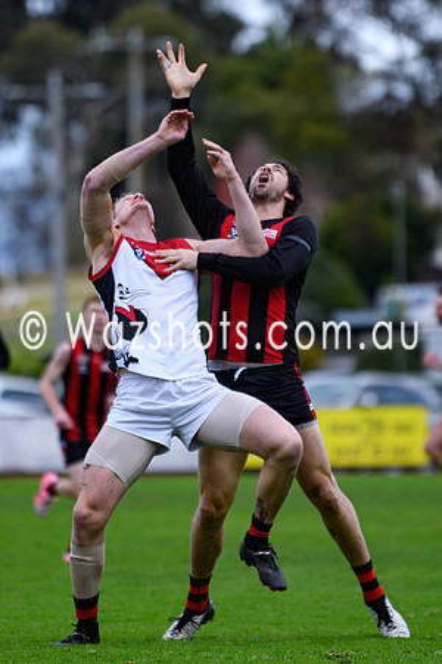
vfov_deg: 4.0
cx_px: 209
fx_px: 9519
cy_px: 309
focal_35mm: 517
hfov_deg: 2.7
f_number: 2.8
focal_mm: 200
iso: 220
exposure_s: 1/1250
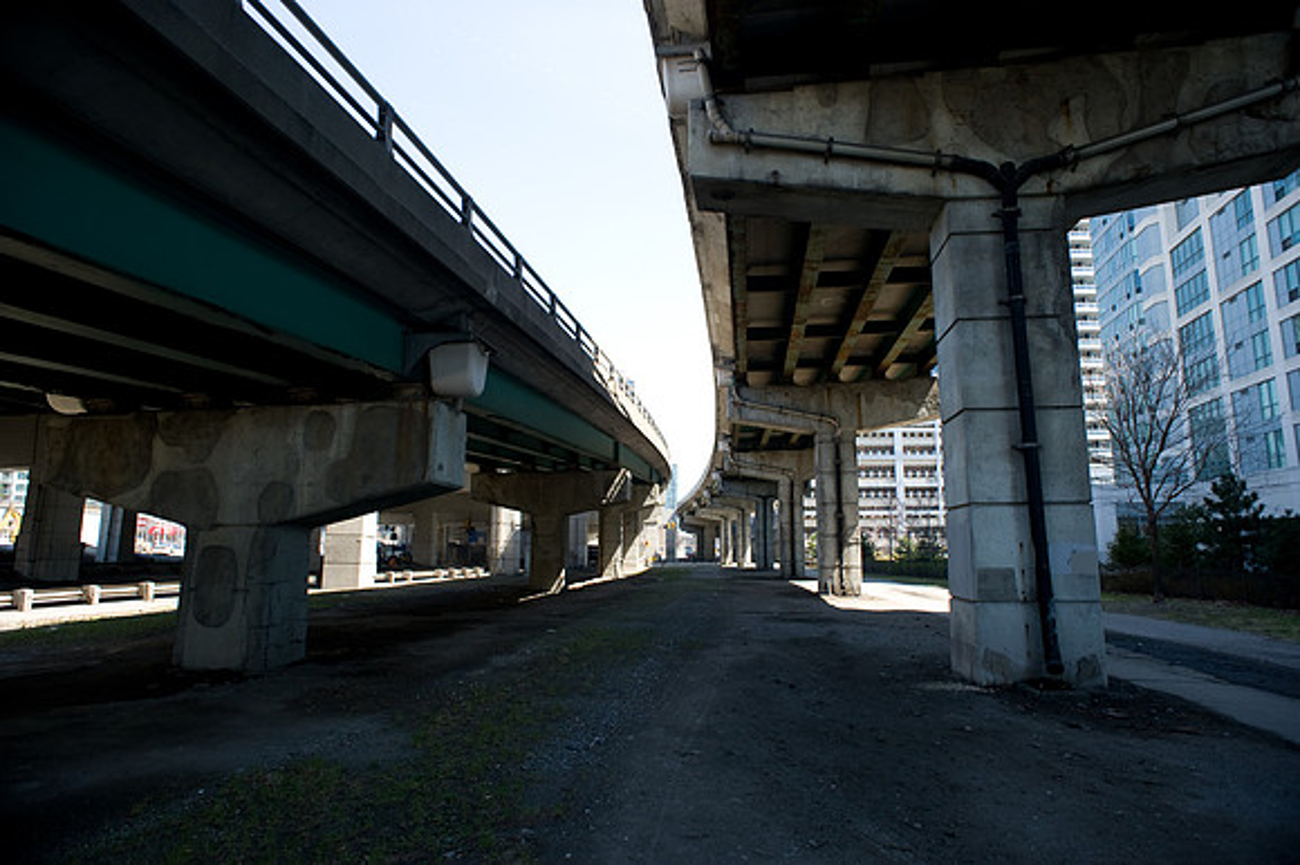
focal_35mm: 20
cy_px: 432
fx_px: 722
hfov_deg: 84.0
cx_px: 650
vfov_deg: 61.9
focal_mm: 20
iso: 200
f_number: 5.6
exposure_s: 1/500
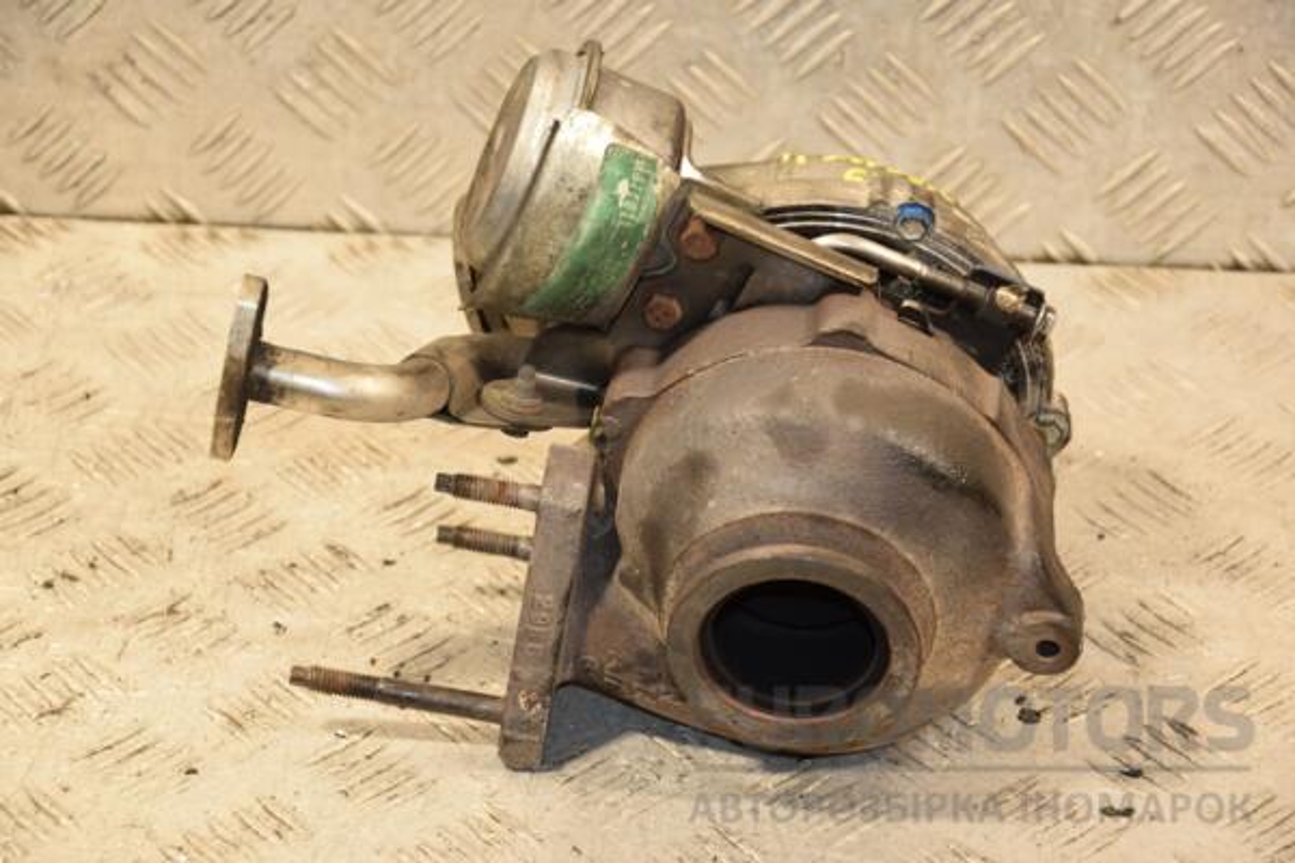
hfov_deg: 19.5
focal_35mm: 105
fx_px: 3777
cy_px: 432
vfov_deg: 13.0
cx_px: 648
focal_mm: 70
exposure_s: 1/125
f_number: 5.3
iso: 800
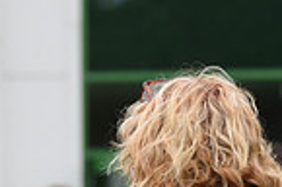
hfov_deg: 3.4
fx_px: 4705
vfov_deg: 2.3
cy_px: 375
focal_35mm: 602
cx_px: -228
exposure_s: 1/800
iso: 800
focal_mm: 150
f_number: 6.3
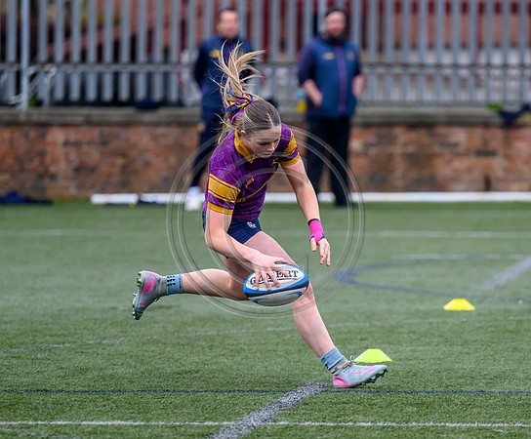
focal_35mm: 370
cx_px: 318
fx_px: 5890
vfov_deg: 4.3
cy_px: 231
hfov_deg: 5.2
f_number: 4
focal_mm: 270
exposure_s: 1/1600
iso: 1000
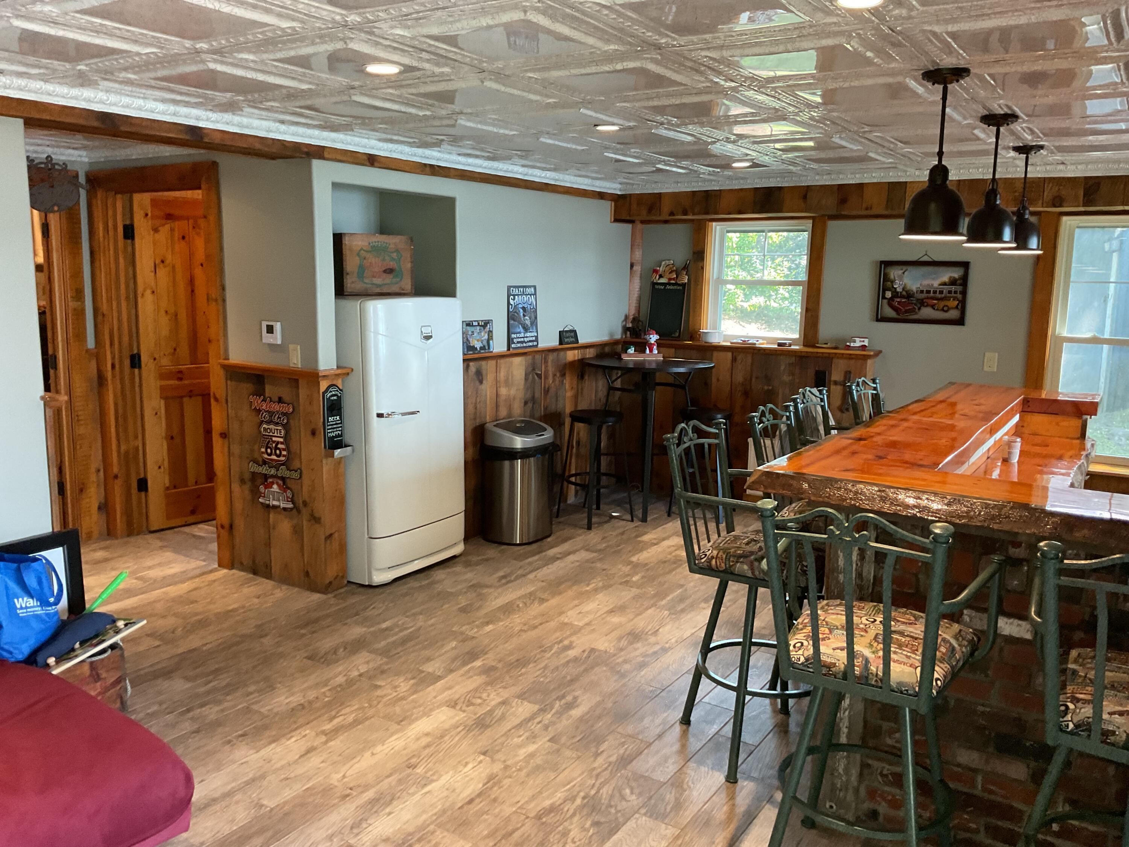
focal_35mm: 29
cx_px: 564
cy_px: 424
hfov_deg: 61.7
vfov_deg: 48.2
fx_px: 946
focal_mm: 3
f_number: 1.8
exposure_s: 1/60
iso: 200
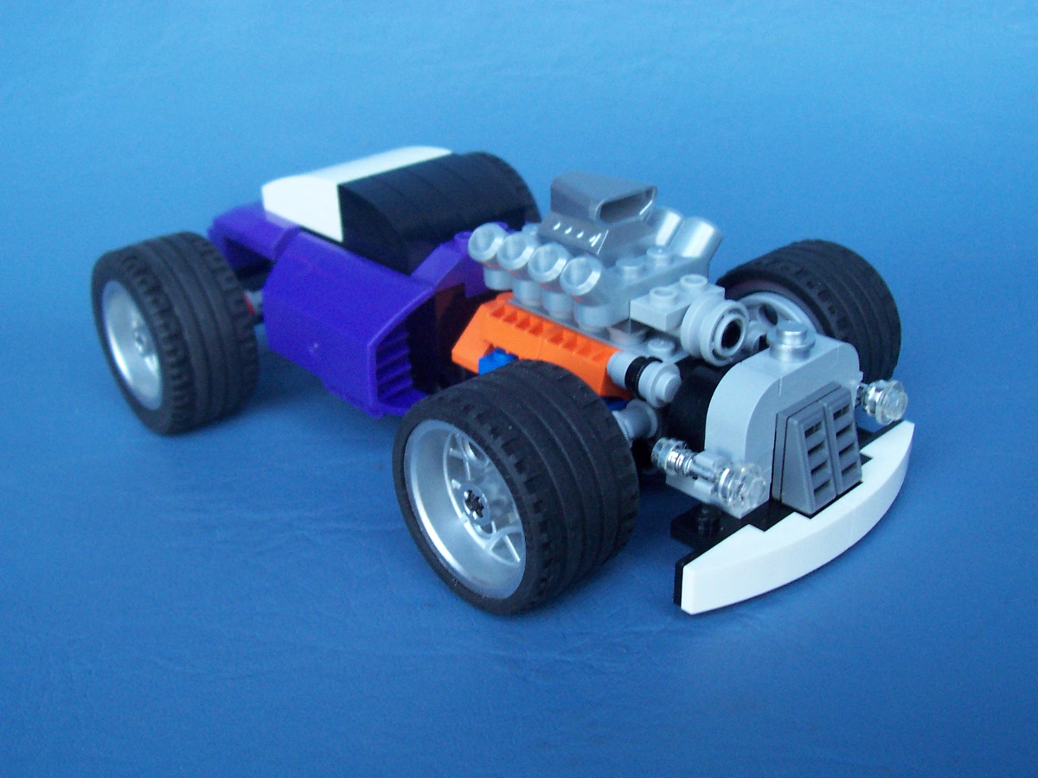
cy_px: 389
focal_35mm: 37
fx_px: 1109
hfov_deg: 50.1
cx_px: 519
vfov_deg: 38.7
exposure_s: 1/15
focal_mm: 5.6
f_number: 2.8
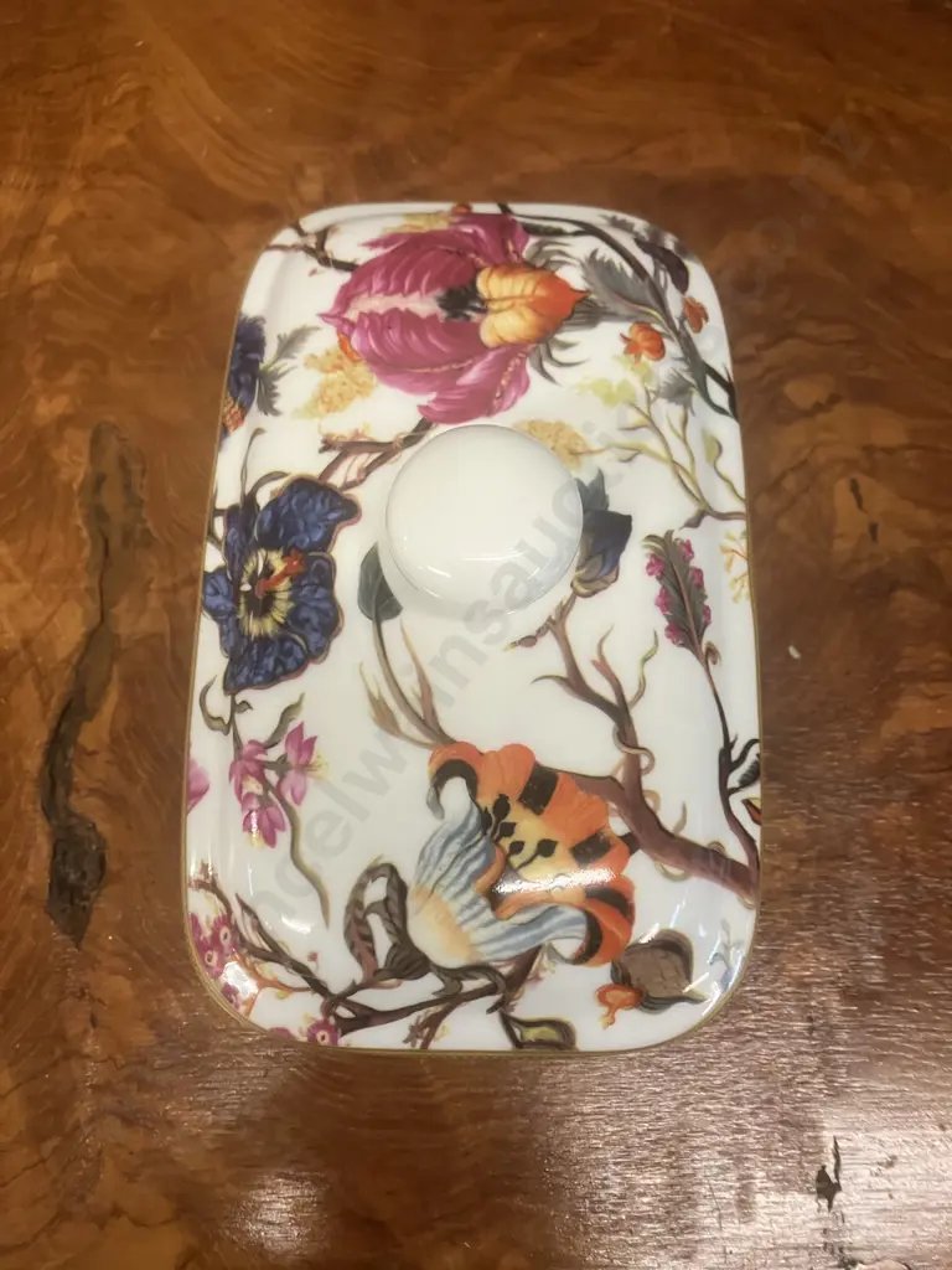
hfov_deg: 49.7
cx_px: 476
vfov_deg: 63.4
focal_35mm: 28
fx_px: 1027
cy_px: 635
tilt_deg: -72.3
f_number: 1.8
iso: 125
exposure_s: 1/50
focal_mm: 3.99
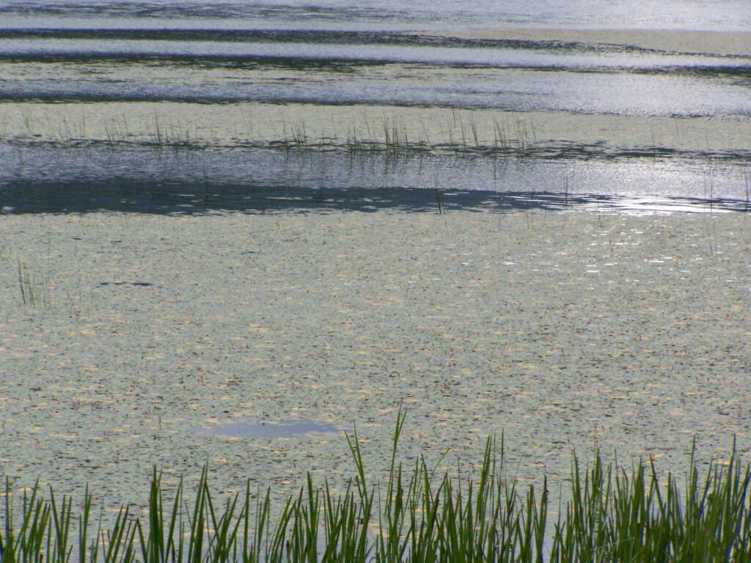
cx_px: 376
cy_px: 282
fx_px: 5597
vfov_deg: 5.8
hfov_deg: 7.7
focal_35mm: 258
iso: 400
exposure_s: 1/640
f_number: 6.3
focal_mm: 42.8
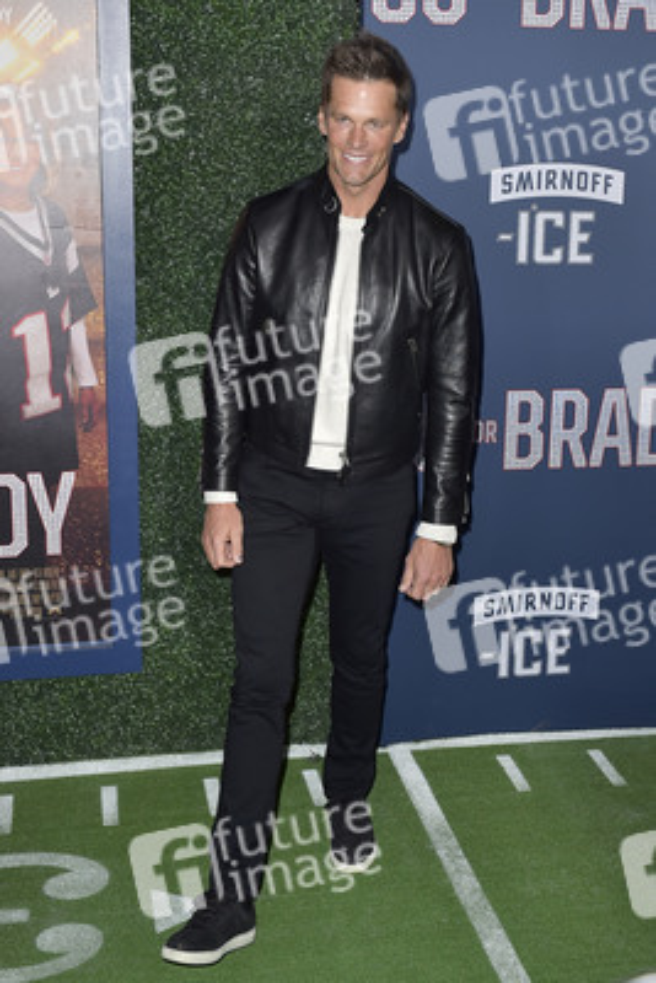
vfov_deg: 53.1
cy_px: 492
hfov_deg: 36.9
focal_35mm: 36
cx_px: 328
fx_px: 983
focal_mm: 36
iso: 500
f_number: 6.3
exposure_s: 1/250
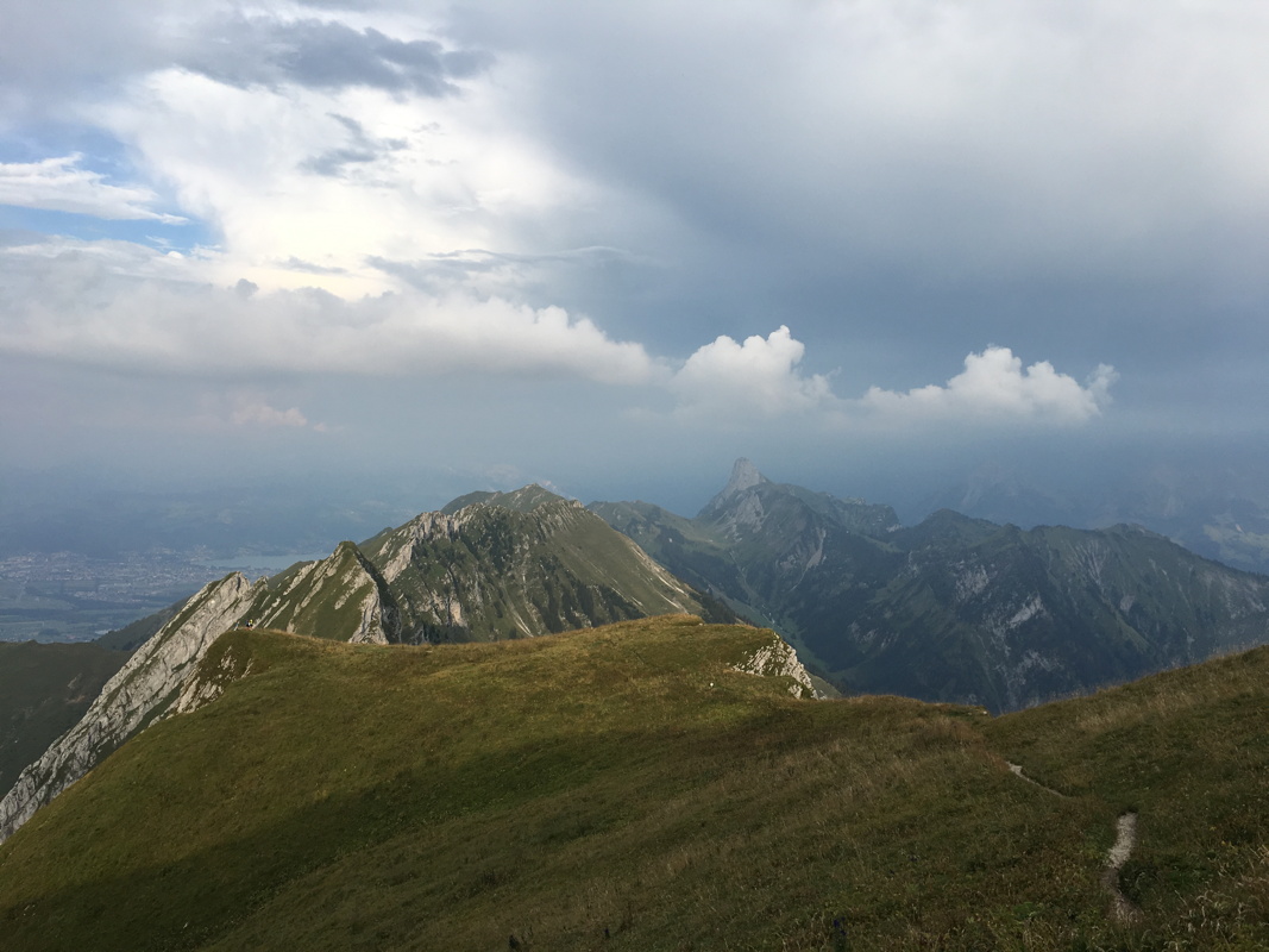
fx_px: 1063
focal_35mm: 29
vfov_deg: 48.2
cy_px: 476
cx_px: 634
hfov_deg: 61.7
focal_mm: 4.15
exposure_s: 1/1241
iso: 25
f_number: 2.2
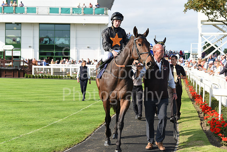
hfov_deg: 28.8
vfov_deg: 19.5
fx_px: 441
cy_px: 76
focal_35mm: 70
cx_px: 114
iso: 400
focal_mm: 70
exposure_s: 1/1000
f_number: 5.6
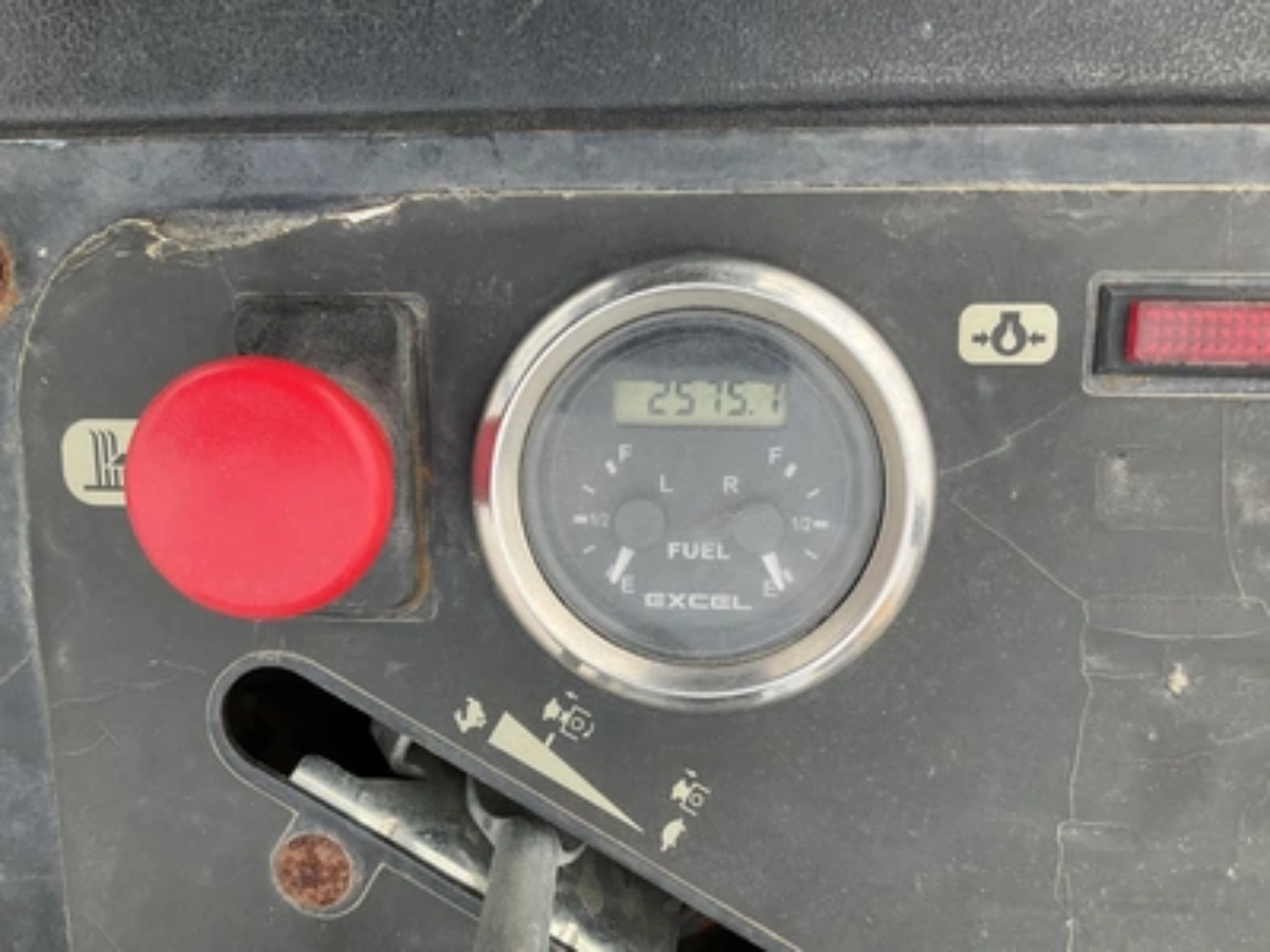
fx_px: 1064
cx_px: 635
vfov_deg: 48.2
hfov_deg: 61.7
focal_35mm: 29
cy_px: 476
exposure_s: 1/137
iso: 20
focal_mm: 3
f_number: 1.8
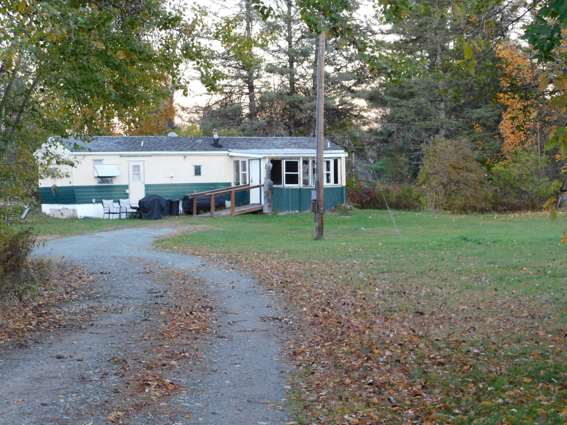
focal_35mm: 80
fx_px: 1310
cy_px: 212
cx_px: 284
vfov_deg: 18.4
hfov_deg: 24.4
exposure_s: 1/30
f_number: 4.4
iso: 320
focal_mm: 14.2
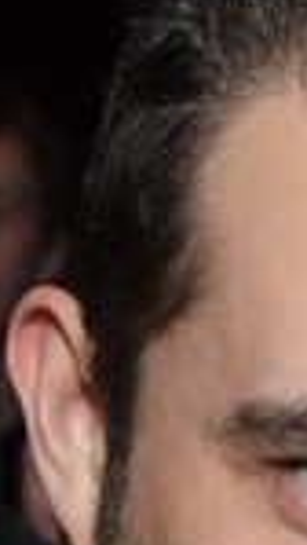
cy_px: 596
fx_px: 4002
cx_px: 671
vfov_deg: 7.7
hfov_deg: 4.3
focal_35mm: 277
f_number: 4
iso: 1600
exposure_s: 1/40
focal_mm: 26
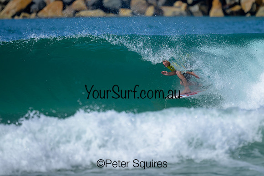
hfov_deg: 1.9
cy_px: 64
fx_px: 8067
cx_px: 157
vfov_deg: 1.3
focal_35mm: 1100
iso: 280
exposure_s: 1/2000
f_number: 6.3
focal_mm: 800
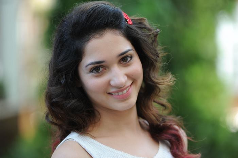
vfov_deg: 9.5
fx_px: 958
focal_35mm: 145
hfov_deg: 14.2
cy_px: 79
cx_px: 119
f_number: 3.5
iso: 400
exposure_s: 1/250
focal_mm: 145
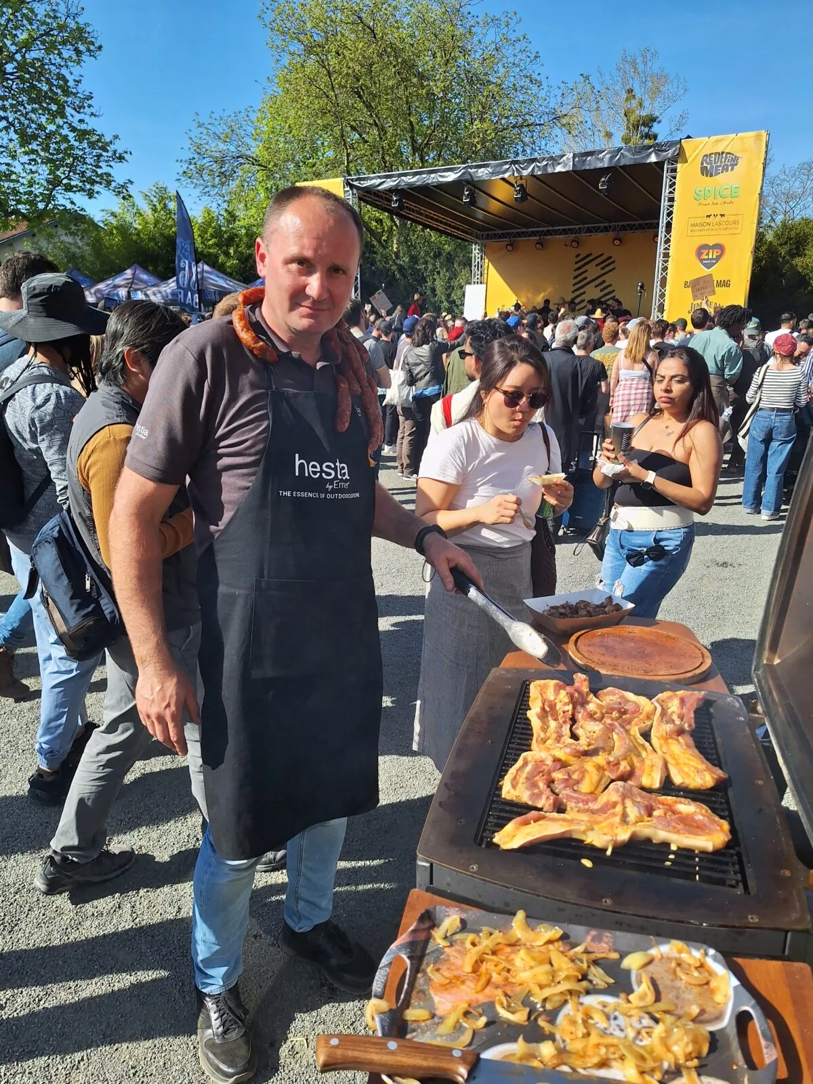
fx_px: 720
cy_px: 542
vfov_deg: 73.9
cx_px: 406
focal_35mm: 23
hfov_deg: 58.9
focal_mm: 5.54
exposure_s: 1/2222
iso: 40
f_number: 1.8
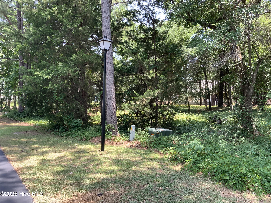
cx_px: 136
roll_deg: -0.3
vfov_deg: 48.2
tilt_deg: +0.5
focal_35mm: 29
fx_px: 227
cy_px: 102
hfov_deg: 61.7
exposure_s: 1/127
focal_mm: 3
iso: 16
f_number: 1.8
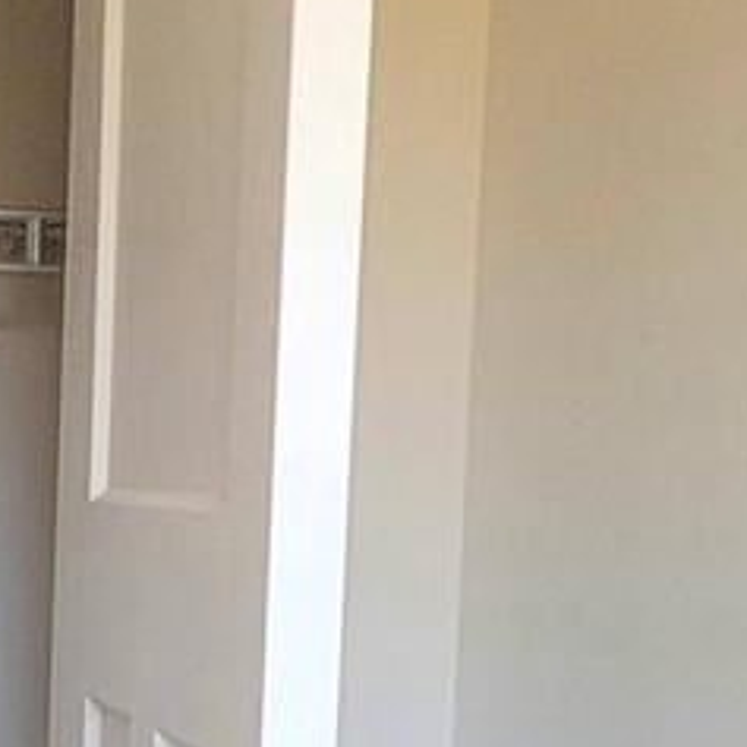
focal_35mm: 149
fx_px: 3638
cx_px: -293
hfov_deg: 11.3
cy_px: 1132
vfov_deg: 11.2
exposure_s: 1/60
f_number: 1.8
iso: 200
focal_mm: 5.4
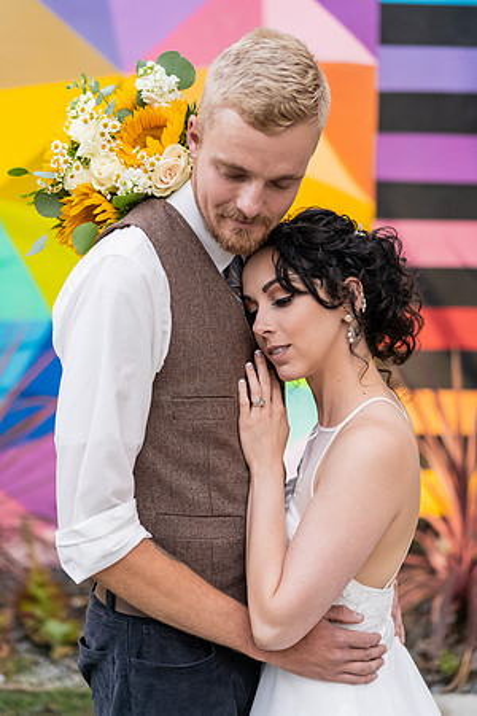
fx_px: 1093
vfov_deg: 36.2
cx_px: 238
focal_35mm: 55
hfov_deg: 24.6
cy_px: 358
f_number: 2.2
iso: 500
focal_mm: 55
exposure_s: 1/160
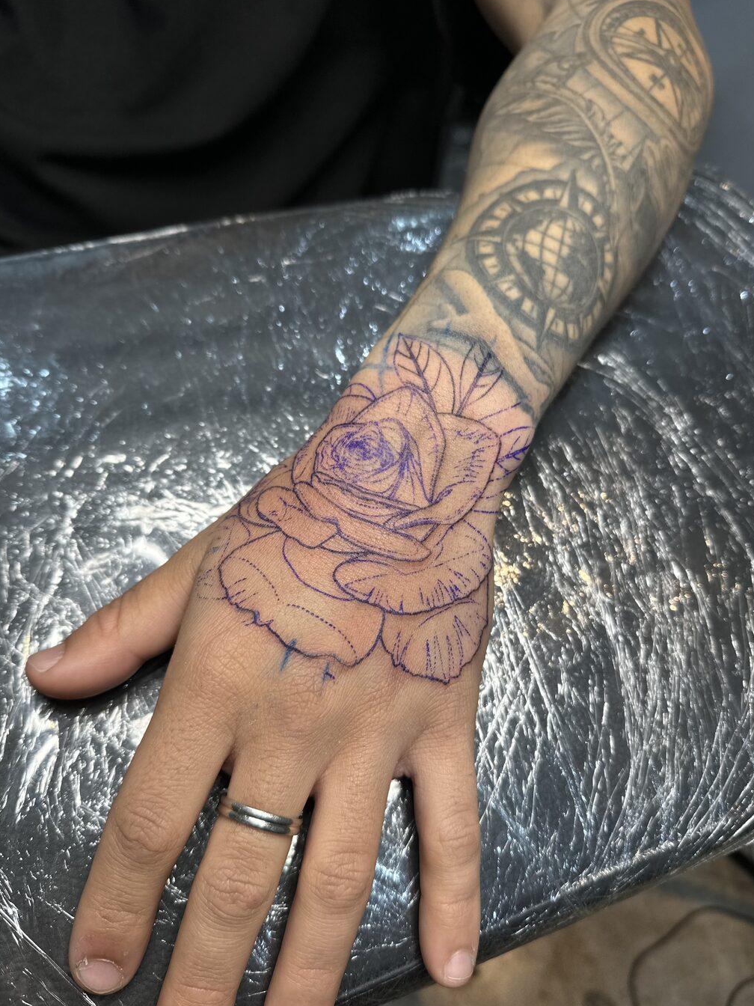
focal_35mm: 25
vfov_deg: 69.4
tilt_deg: -52.9
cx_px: 378
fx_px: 726
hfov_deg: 54.9
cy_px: 519
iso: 64
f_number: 1.78
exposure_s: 1/156
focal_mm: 6.86
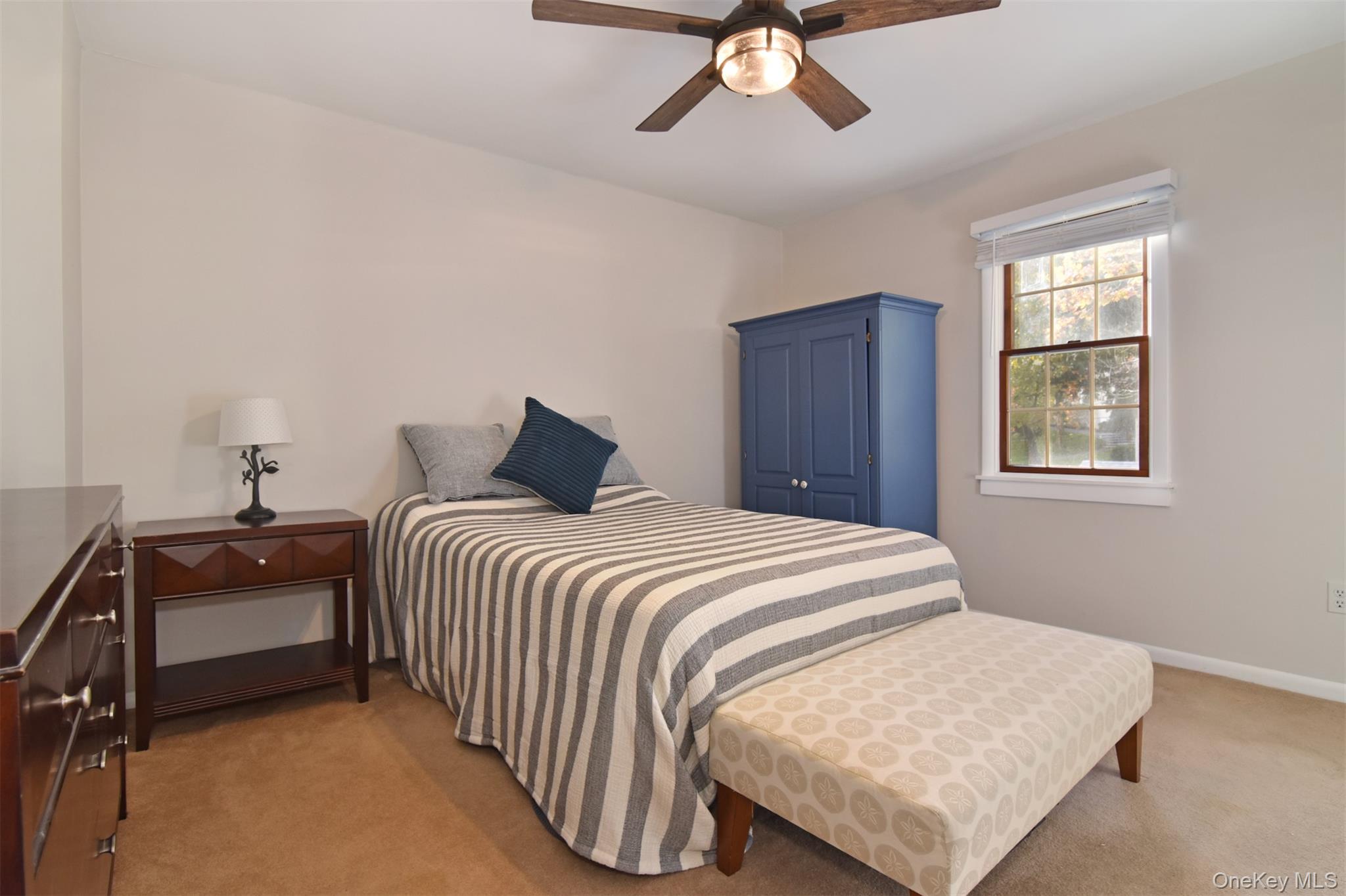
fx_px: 617
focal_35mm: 16
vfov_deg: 72.0
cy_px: 448
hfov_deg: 95.0
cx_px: 673
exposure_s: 1/80
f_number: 8
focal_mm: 11
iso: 640
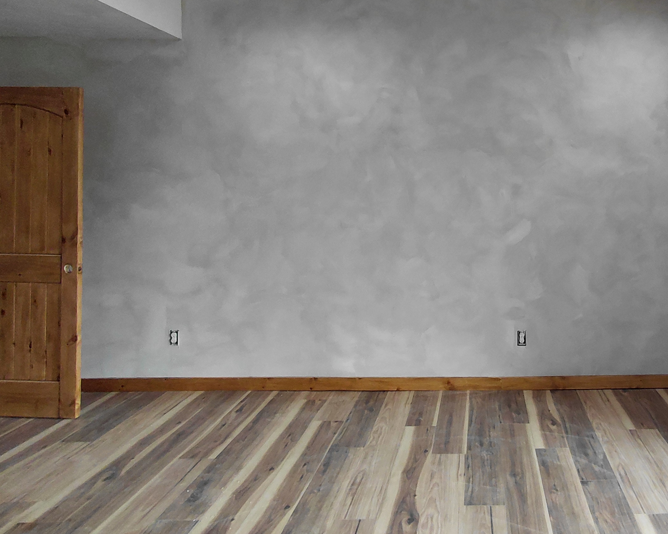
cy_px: 180
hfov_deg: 66.0
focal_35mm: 24
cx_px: 500
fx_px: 474
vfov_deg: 57.5
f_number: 2.2
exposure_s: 1/60
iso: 80
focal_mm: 1.64
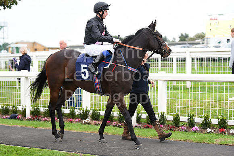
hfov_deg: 24.8
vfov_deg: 16.7
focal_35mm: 82
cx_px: 117
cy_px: 78
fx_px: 533
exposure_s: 1/250
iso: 1600
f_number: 3.5
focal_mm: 82
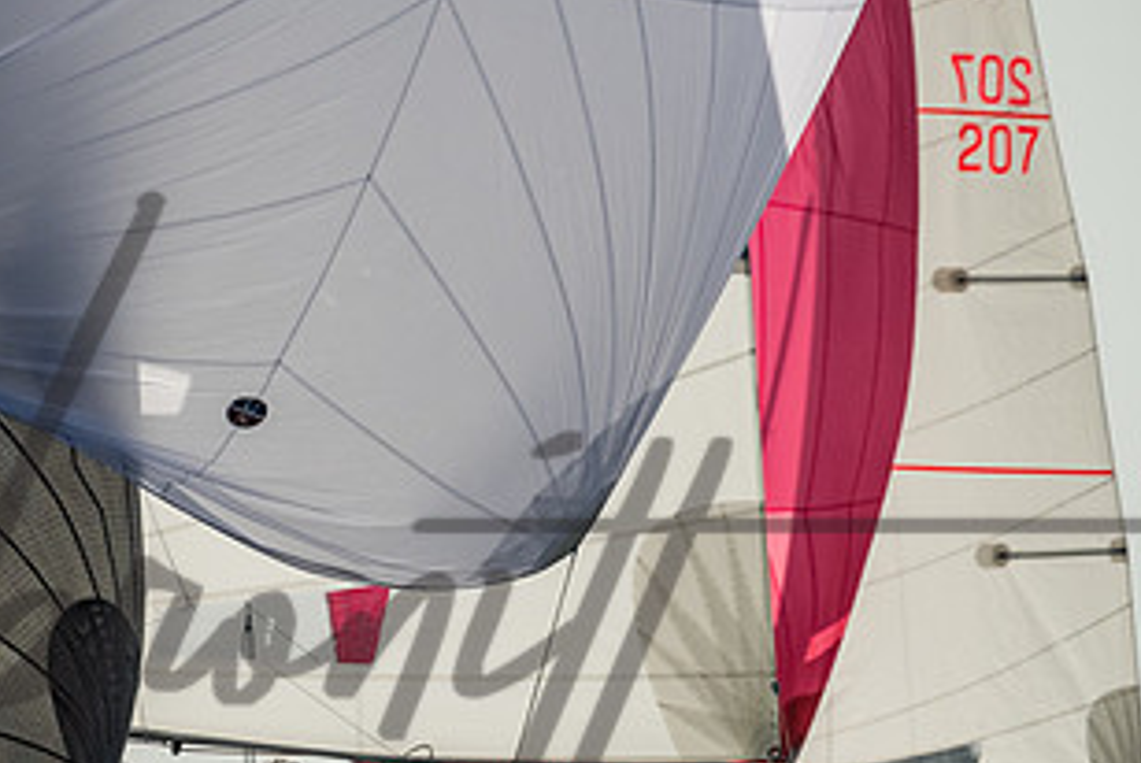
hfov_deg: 3.8
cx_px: 182
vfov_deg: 2.6
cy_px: 807
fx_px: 17131
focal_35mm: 540
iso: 320
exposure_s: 1/2000
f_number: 6.3
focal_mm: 200
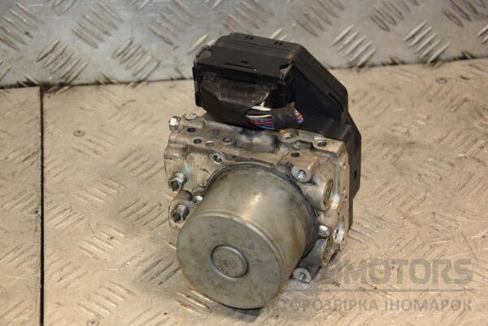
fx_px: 1342
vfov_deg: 13.8
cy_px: 163
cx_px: 244
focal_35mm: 99
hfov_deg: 20.6
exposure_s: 1/200
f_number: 5.3
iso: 800
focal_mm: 66
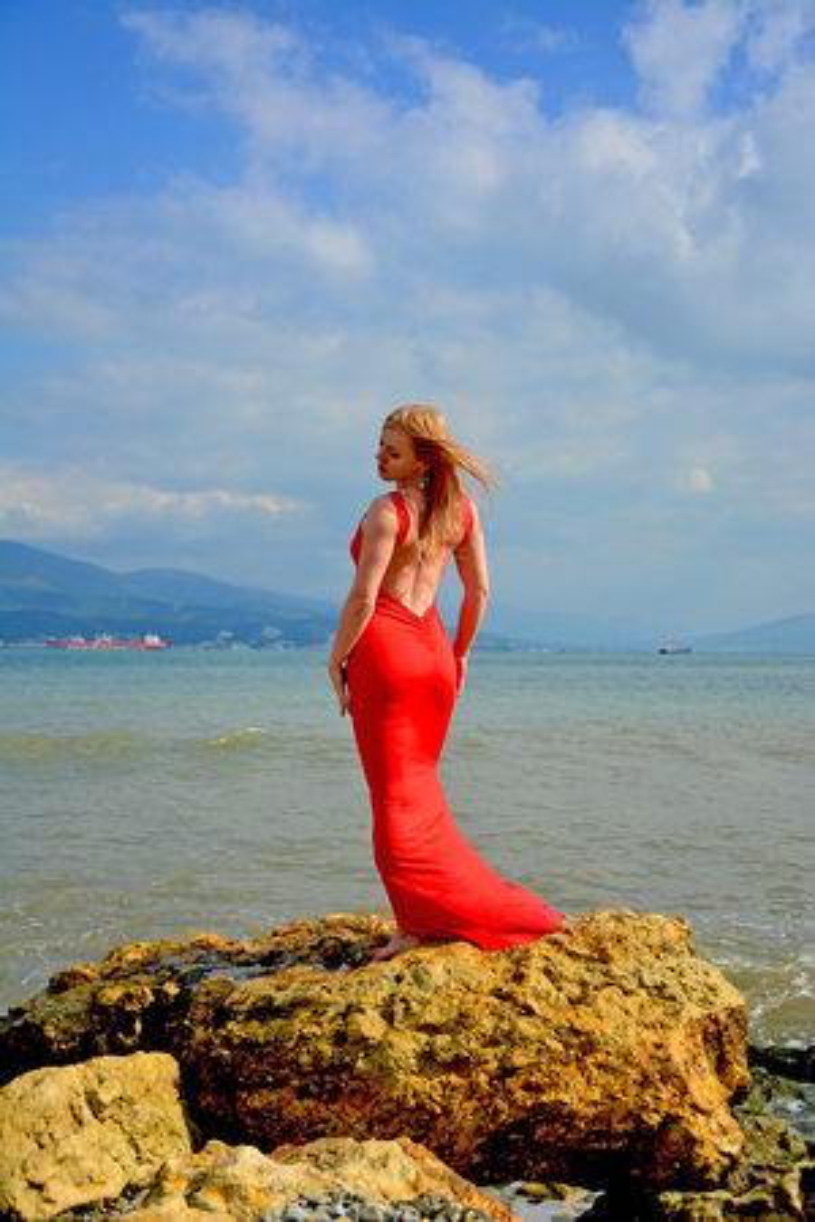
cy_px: 611
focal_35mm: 48
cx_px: 408
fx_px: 1630
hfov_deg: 28.1
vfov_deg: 41.1
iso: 100
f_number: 4.2
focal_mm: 32
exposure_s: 1/1000
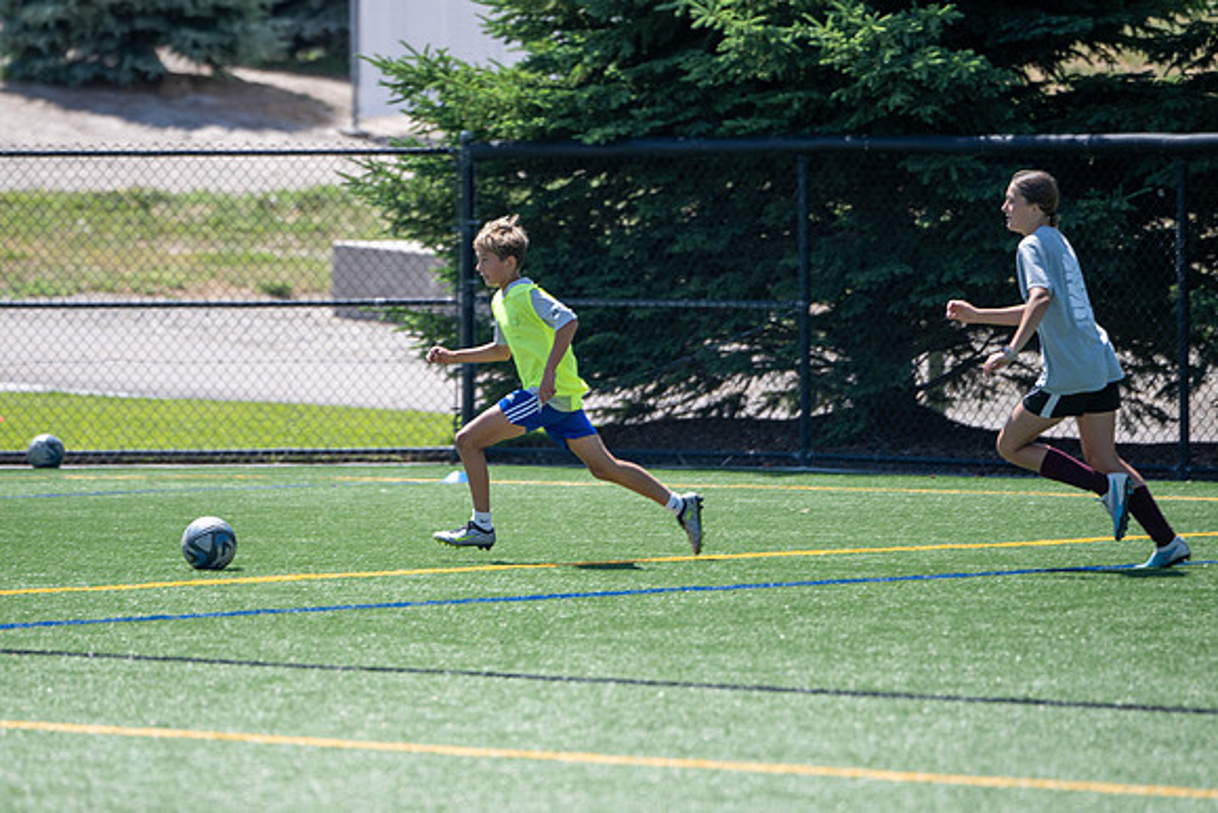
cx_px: 497
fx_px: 8064
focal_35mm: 238
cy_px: 337
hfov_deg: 8.6
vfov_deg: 5.8
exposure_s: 1/800
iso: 40
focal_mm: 180
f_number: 2.8
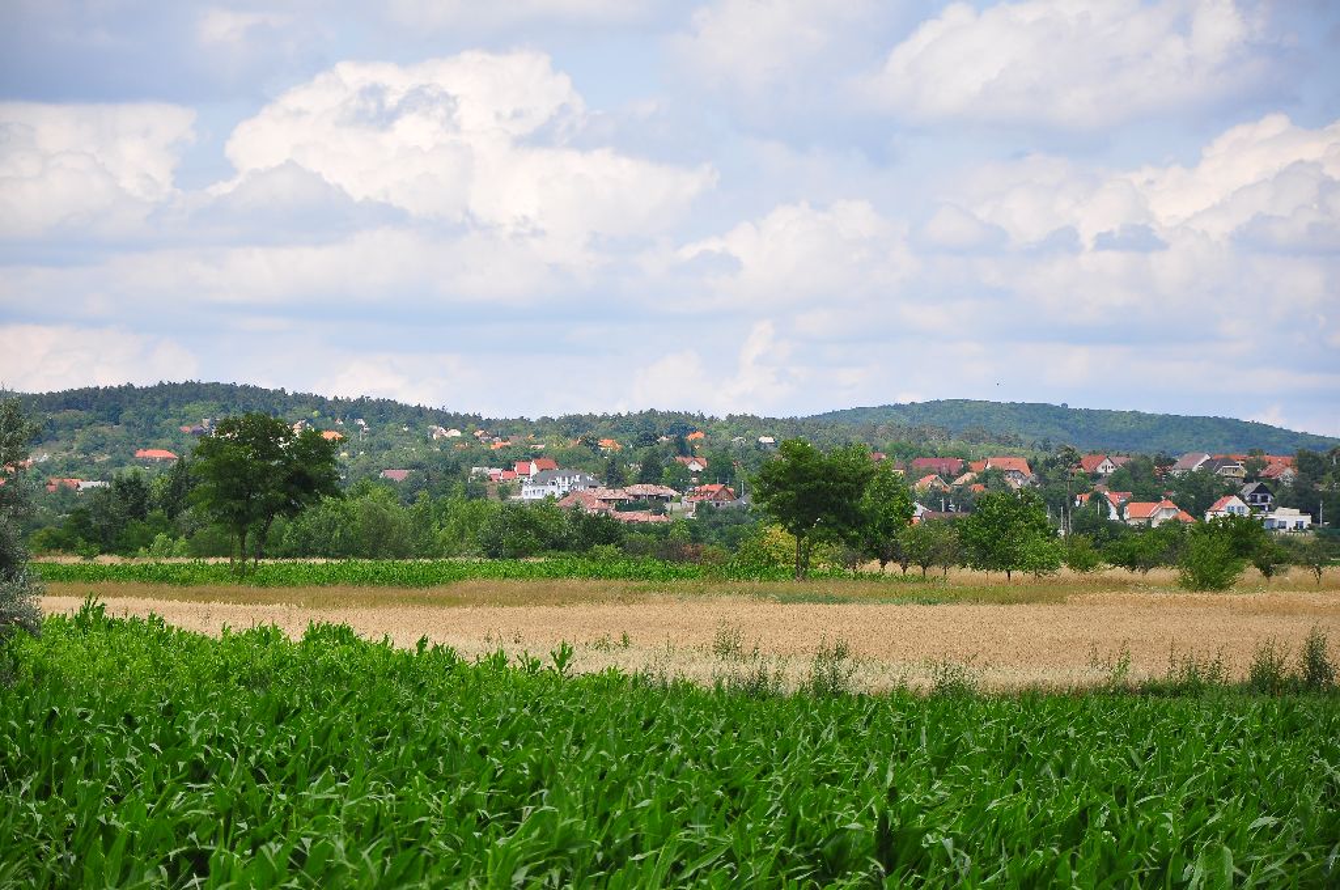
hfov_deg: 13.1
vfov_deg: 8.7
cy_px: 445
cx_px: 670
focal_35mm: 158
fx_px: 5855
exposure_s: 1/640
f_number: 6.3
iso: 200
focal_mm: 105
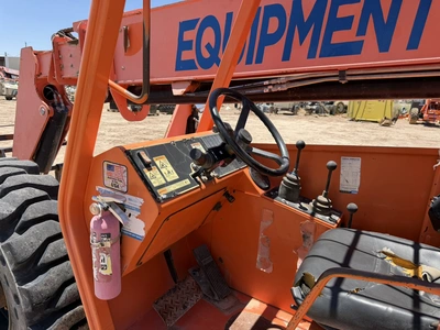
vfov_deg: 56.8
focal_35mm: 24
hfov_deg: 71.6
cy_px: 165
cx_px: 220
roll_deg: -4.5
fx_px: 305
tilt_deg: -13.8
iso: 80
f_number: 1.78
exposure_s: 1/2445
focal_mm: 6.76
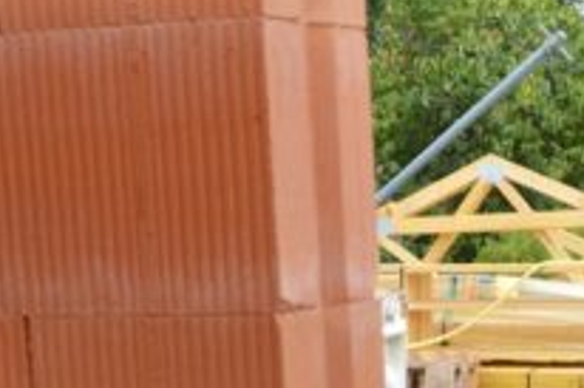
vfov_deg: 12.0
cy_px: 449
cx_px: 680
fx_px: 1815
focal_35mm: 112
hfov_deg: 17.5
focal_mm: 24
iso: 100
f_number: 7.1
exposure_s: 1/200
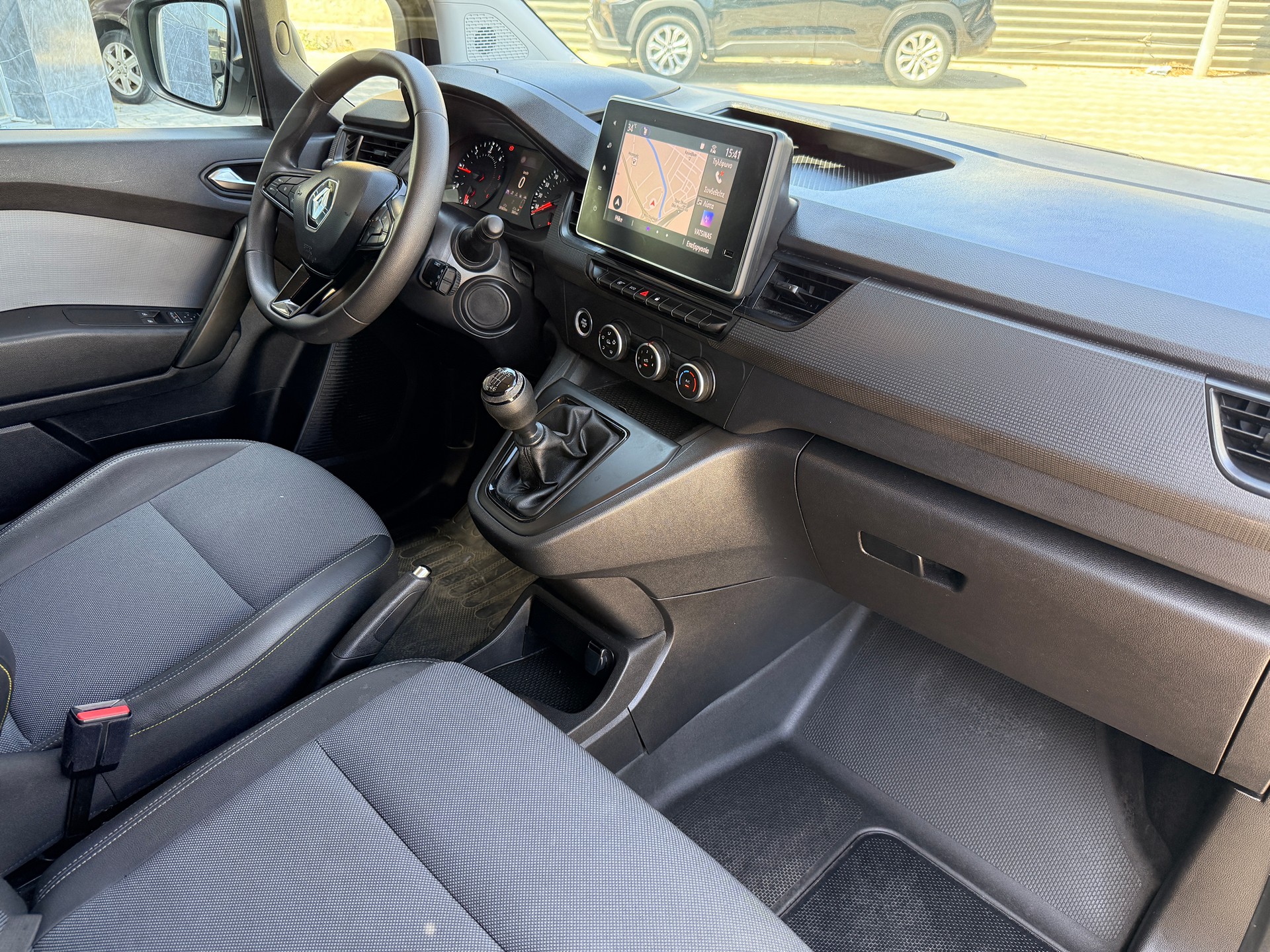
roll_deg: -1.6
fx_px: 881
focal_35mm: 24
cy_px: 476
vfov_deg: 56.8
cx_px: 635
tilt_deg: -30.6
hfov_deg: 71.6
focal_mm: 6.76
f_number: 1.78
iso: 200
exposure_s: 1/130
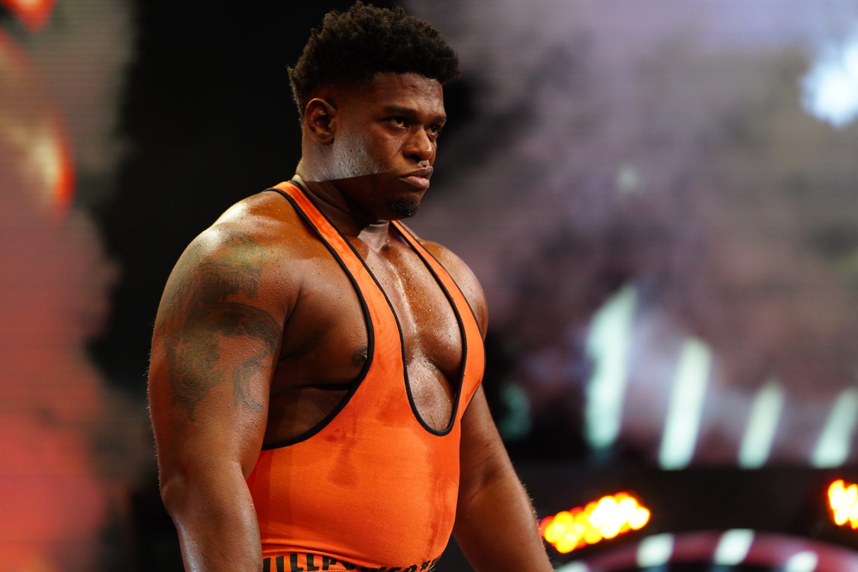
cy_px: 286
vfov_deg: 9.7
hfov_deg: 14.4
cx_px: 429
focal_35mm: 142
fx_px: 3384
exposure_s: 1/1000
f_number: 2.8
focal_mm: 142
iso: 2500
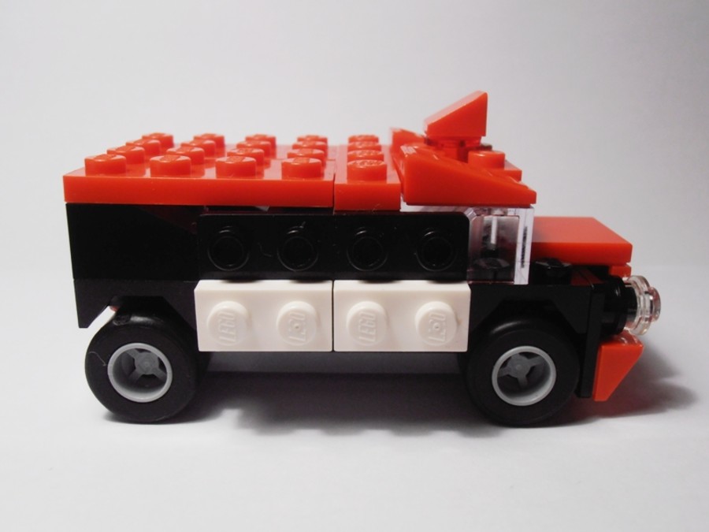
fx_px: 758
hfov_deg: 50.1
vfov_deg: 38.7
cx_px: 354
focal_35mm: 37
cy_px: 266
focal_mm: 6.61
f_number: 3.9
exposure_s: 1/100
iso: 80
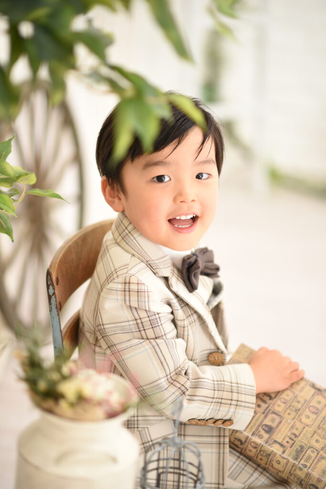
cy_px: 244
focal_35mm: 85
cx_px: 163
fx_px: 1154
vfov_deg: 23.9
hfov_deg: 16.1
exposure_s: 1/125
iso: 250
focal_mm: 85
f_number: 1.8
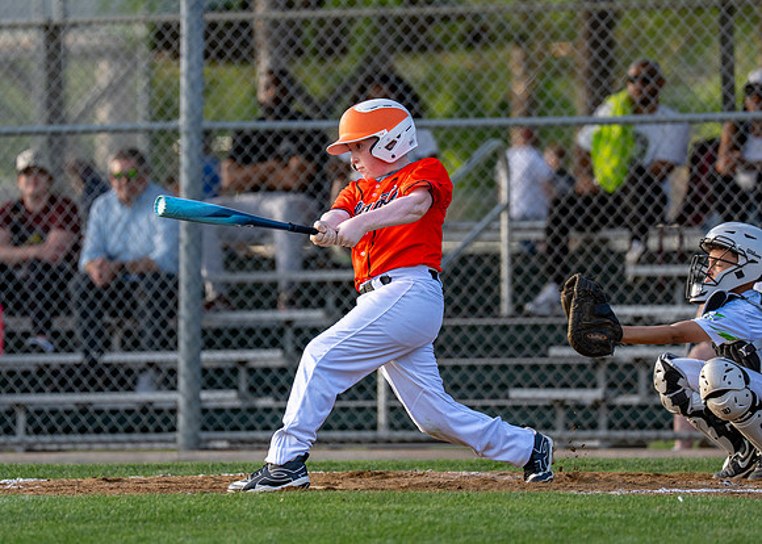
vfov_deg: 3.8
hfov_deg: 5.3
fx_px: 8296
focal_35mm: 383
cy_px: 234
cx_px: 405
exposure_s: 1/2000
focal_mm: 200
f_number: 2.8
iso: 400
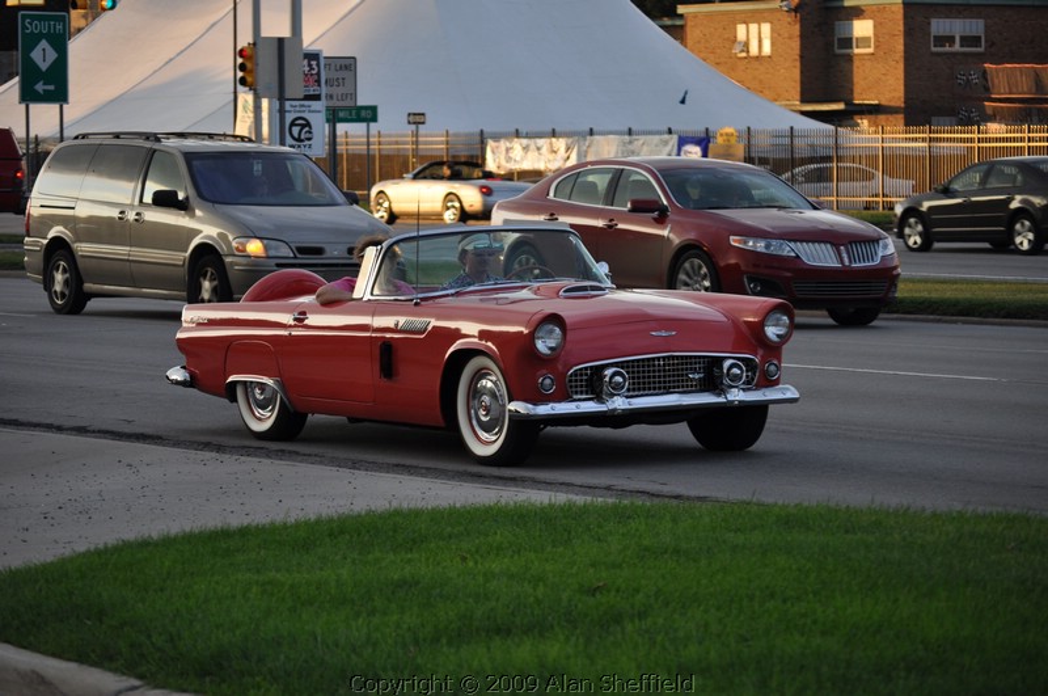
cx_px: 524
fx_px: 4360
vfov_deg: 9.1
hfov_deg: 13.7
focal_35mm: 150
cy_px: 348
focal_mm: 100
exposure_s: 1/400
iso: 400
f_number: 5
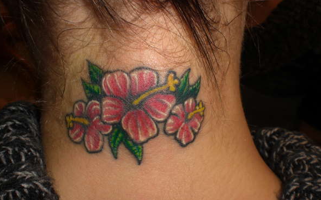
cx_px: 158
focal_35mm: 41
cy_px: 107
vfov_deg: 31.2
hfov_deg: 48.2
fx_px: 359
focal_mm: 6.3
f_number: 4.4
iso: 50
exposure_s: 1/30
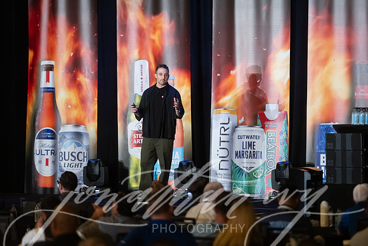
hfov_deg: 10.2
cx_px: 184
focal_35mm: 202
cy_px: 123
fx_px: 2063
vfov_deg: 6.8
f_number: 2.8
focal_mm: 200
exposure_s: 1/200
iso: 2500
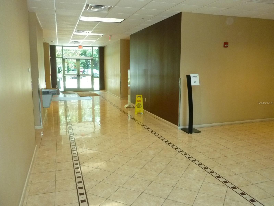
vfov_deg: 49.7
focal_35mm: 28
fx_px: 222
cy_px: 103
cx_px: 137
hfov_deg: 63.4
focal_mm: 5
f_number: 3.3
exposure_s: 1/60
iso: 320
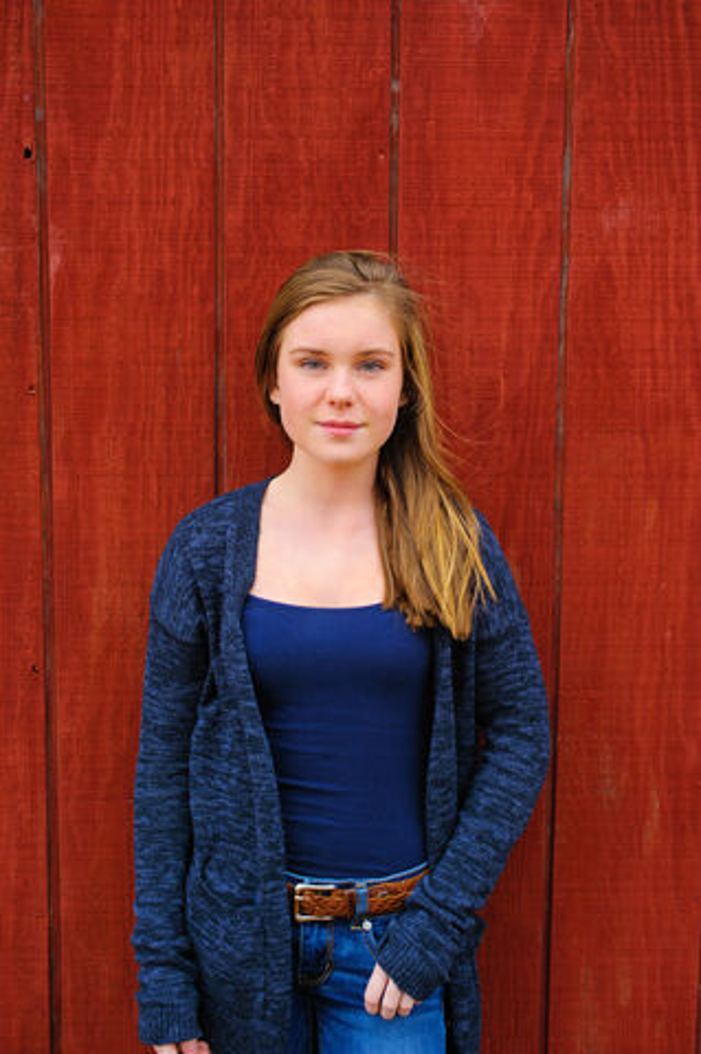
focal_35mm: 50
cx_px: 350
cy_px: 527
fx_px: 1463
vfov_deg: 39.6
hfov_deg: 26.9
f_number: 4
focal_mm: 50
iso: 400
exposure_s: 1/250
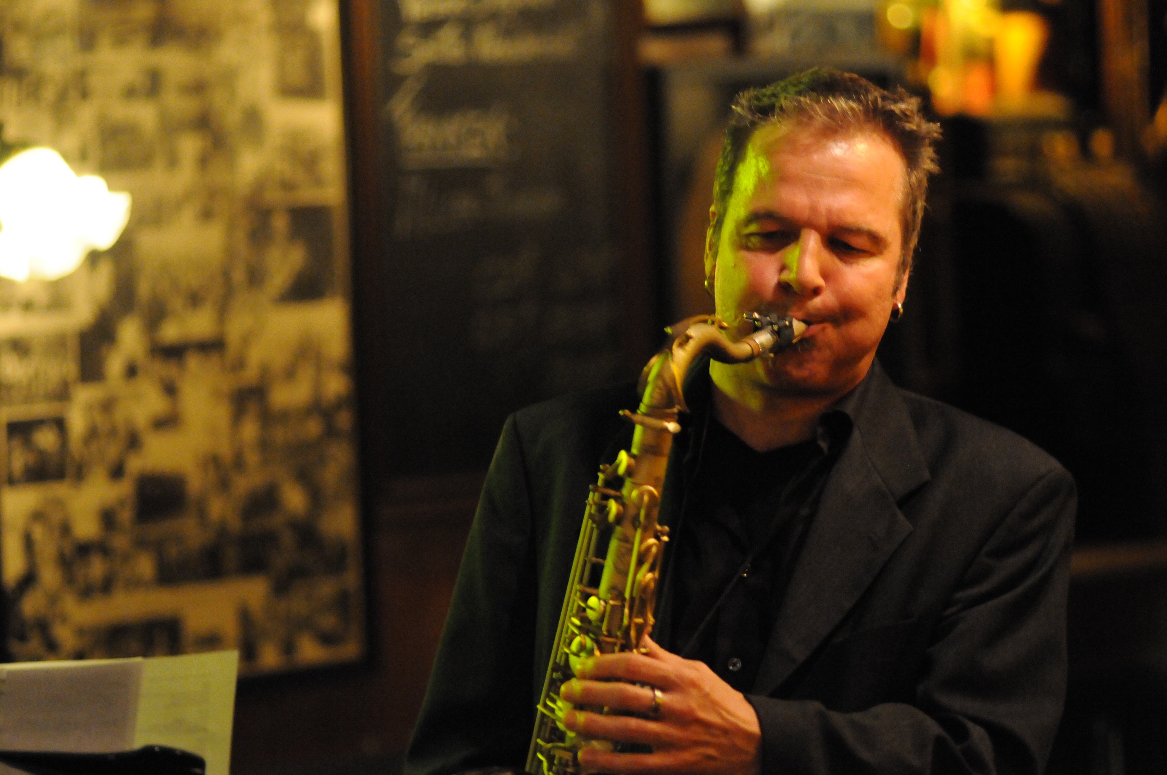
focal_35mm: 270
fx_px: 8742
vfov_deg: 5.1
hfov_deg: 7.6
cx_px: 584
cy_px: 388
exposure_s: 1/50
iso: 3200
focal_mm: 180
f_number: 2.8
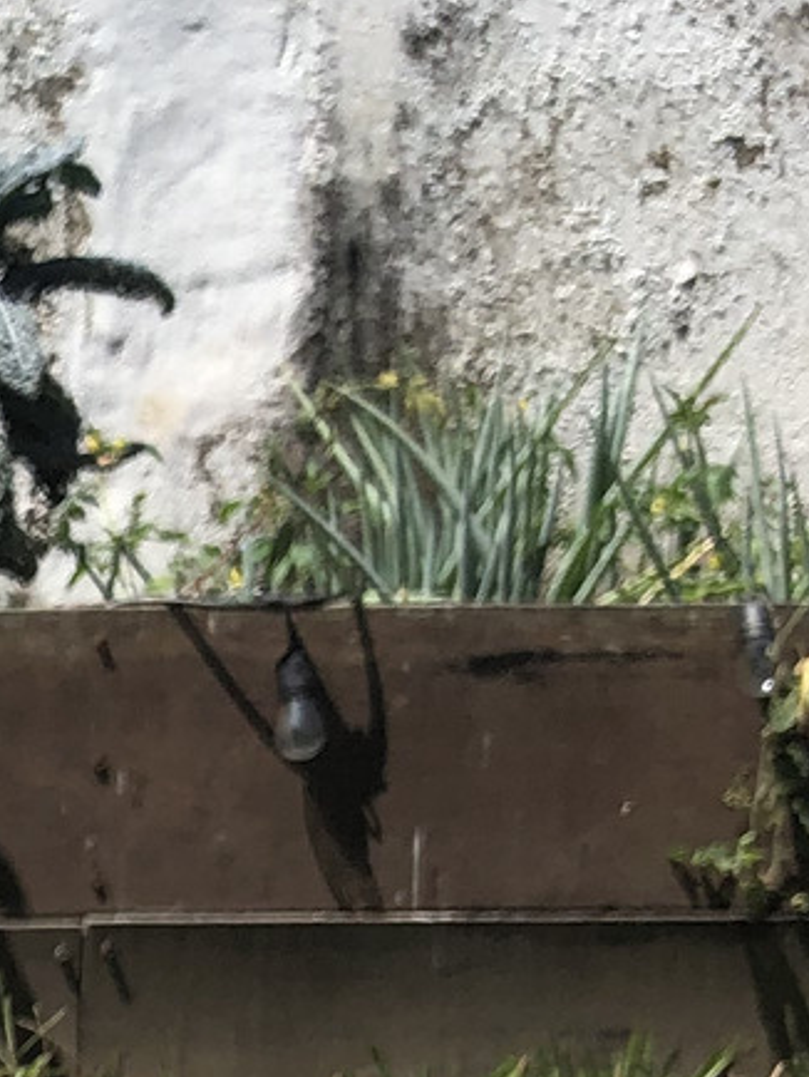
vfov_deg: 14.3
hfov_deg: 10.2
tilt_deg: -9.6
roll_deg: +0.3
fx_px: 4047
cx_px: -988
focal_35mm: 130
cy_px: 1541
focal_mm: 3.99
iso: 20
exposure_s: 1/1779
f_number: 1.8
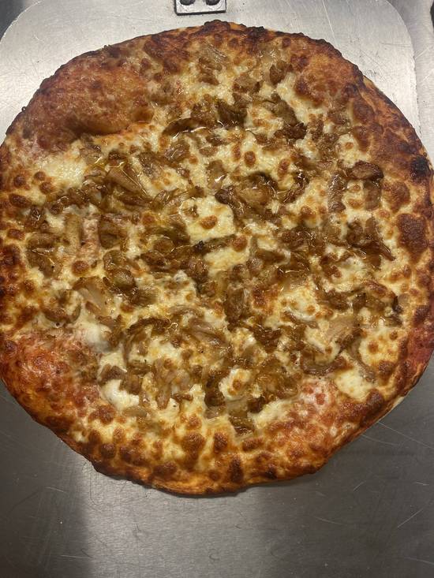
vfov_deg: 67.3
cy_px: 289
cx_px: 217
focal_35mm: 26
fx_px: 435
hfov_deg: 53.1
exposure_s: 1/60
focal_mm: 4.25
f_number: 1.8
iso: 80
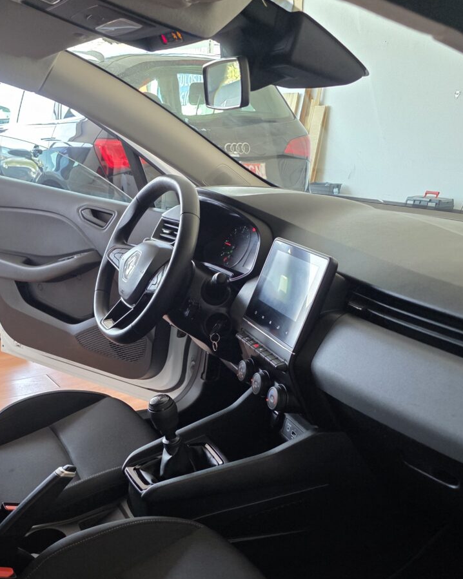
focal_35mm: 35
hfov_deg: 41.4
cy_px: 429
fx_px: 600
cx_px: 137
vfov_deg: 49.6
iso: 320
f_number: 1.7
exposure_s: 1/100
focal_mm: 6.3
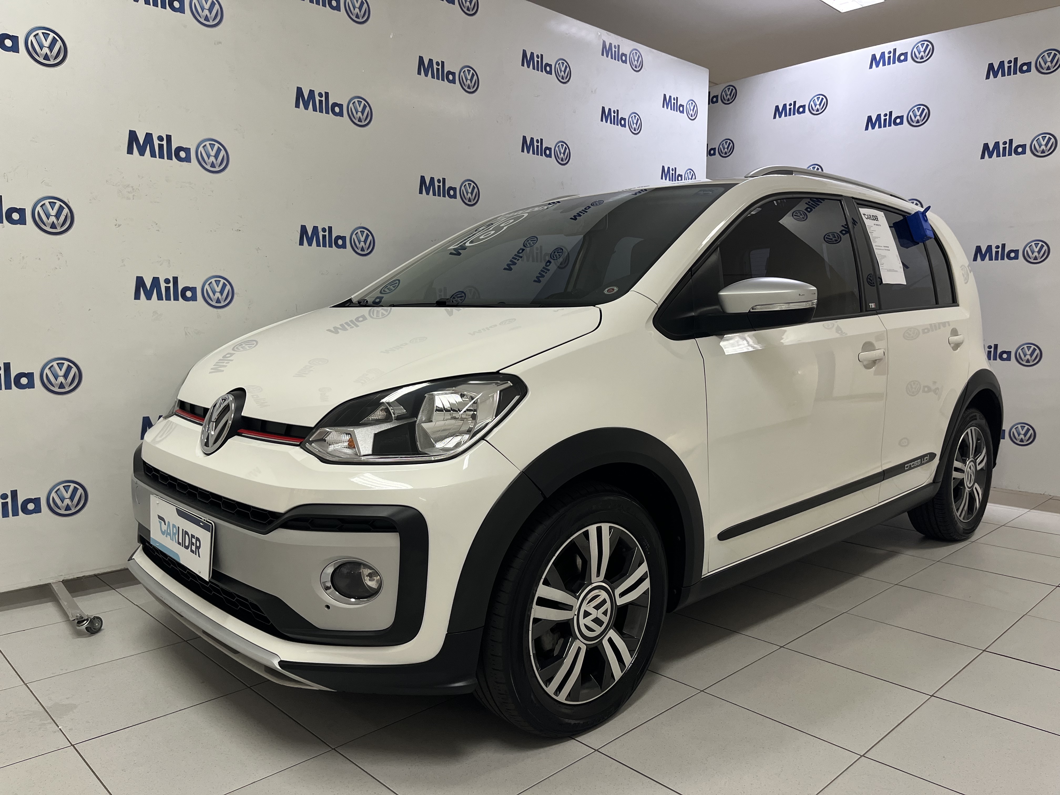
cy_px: 398
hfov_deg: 67.3
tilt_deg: -5.6
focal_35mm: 26
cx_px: 530
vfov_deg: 53.1
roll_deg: -0.2
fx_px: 796
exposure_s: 1/120
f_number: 1.6
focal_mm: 5.1
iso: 100
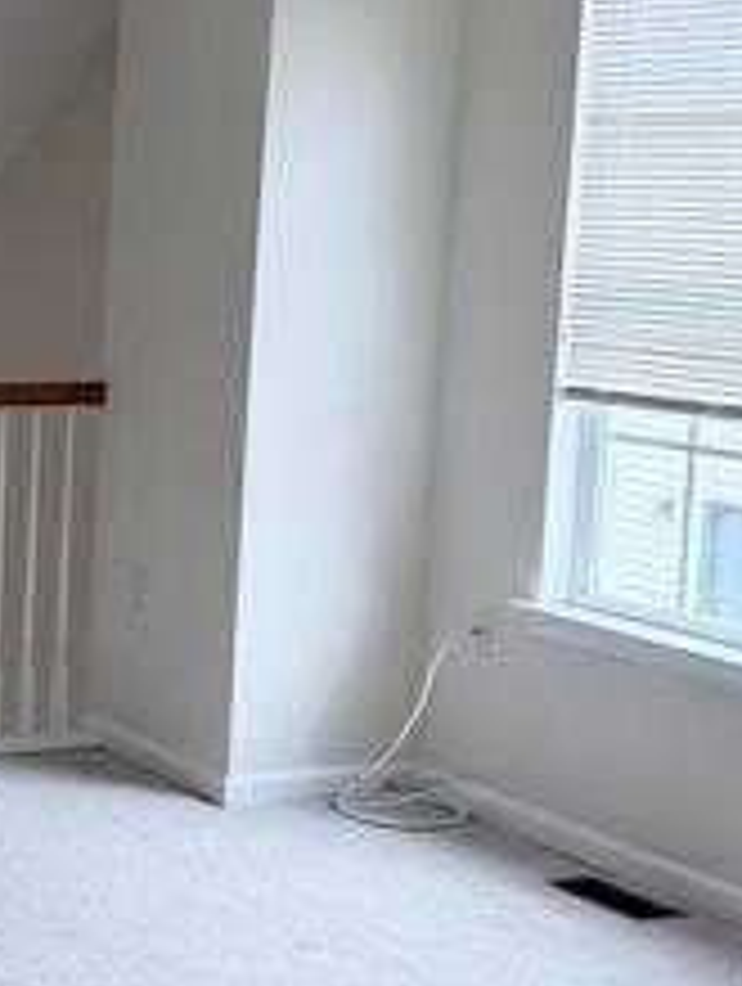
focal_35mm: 84
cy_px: 486
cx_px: -319
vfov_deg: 23.2
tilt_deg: -6.2
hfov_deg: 16.3
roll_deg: -0.4
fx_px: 2394
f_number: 1.78
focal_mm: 6.76
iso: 100
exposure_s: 1/303
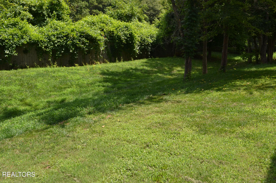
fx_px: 260
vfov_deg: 38.5
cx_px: 161
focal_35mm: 34
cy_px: 70
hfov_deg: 55.6
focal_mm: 18
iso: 200
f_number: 8
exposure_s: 1/250
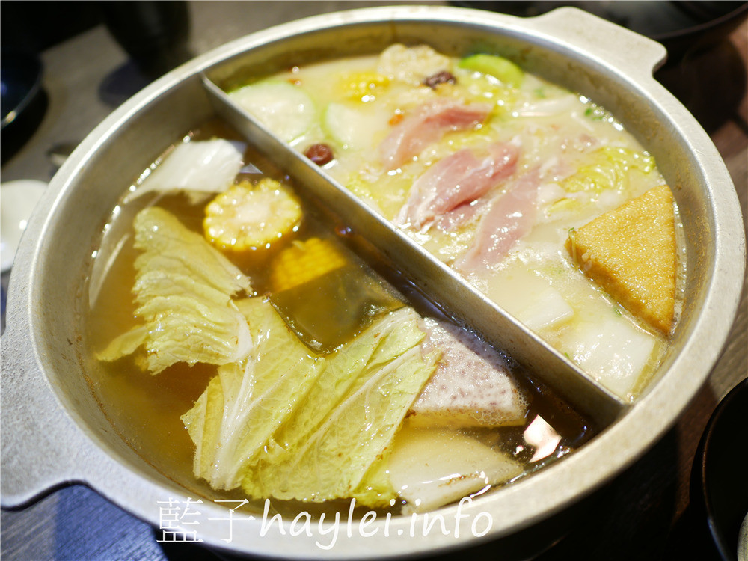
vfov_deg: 46.8
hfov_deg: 60.0
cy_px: 280
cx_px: 374
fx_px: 648
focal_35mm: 30
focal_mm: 15
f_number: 1.7
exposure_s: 1/80
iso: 200
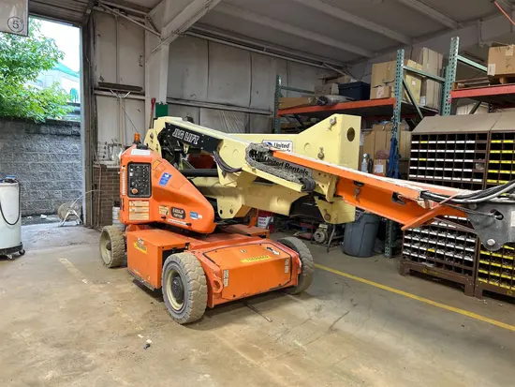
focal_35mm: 26
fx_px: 387
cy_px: 194
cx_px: 258
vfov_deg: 53.1
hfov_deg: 67.3
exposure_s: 1/60
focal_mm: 5.7
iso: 100
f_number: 1.5
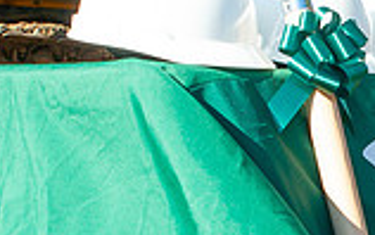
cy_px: 224
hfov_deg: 16.2
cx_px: 493
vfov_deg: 10.7
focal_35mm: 122
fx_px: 1248
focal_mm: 30
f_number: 14
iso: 400
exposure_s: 1/250
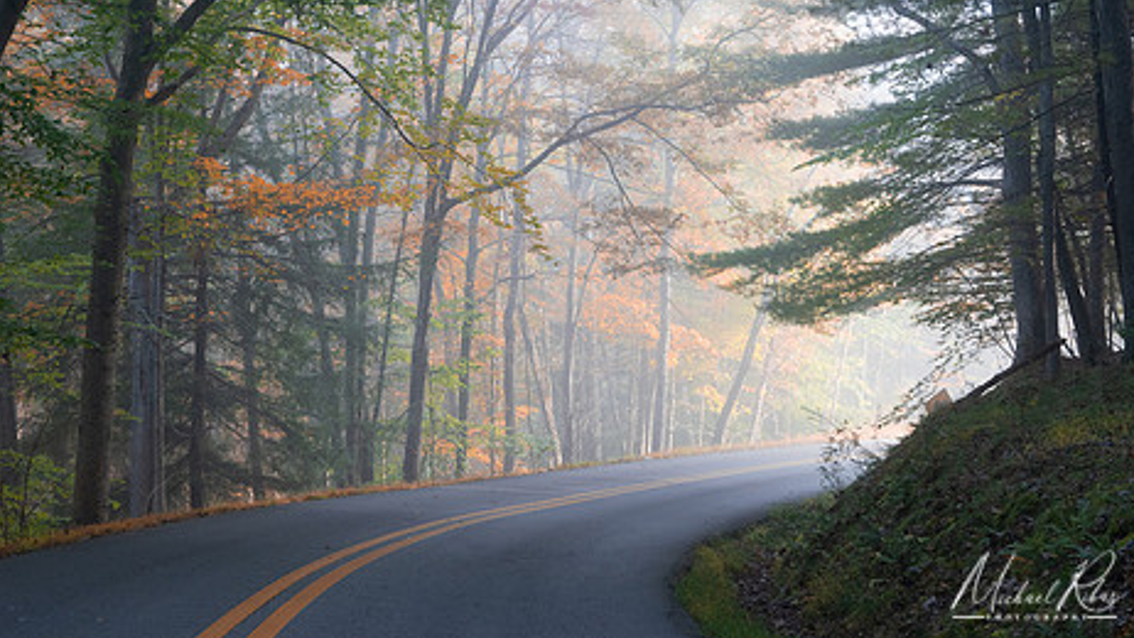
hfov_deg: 27.4
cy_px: 168
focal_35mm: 77
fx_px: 2316
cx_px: 432
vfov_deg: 15.6
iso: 400
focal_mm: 39
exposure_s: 1/30
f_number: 8
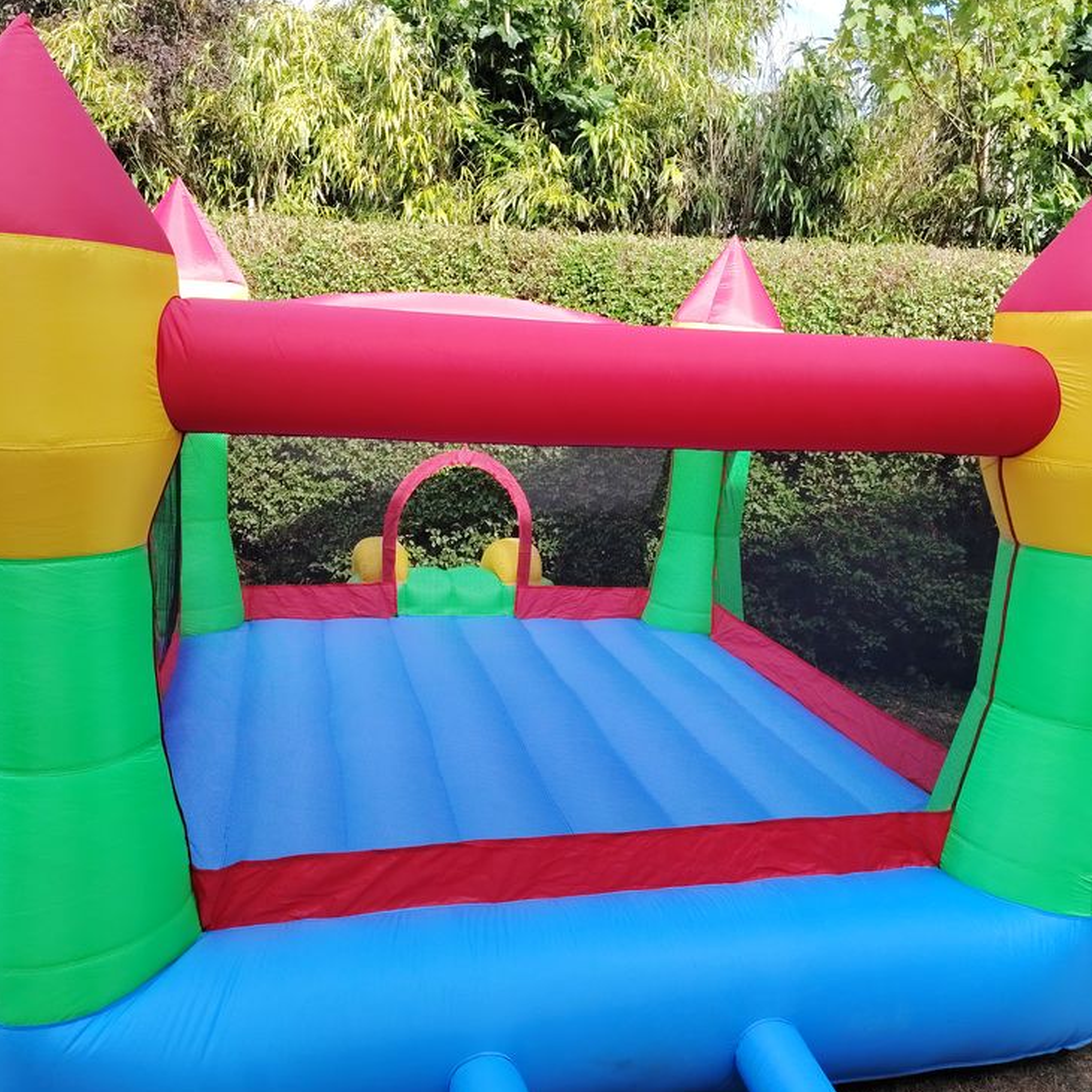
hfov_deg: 55.6
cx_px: 547
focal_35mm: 29
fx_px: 1035
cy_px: 548
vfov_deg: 55.6
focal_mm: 5.25
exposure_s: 1/234
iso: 100
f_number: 1.75
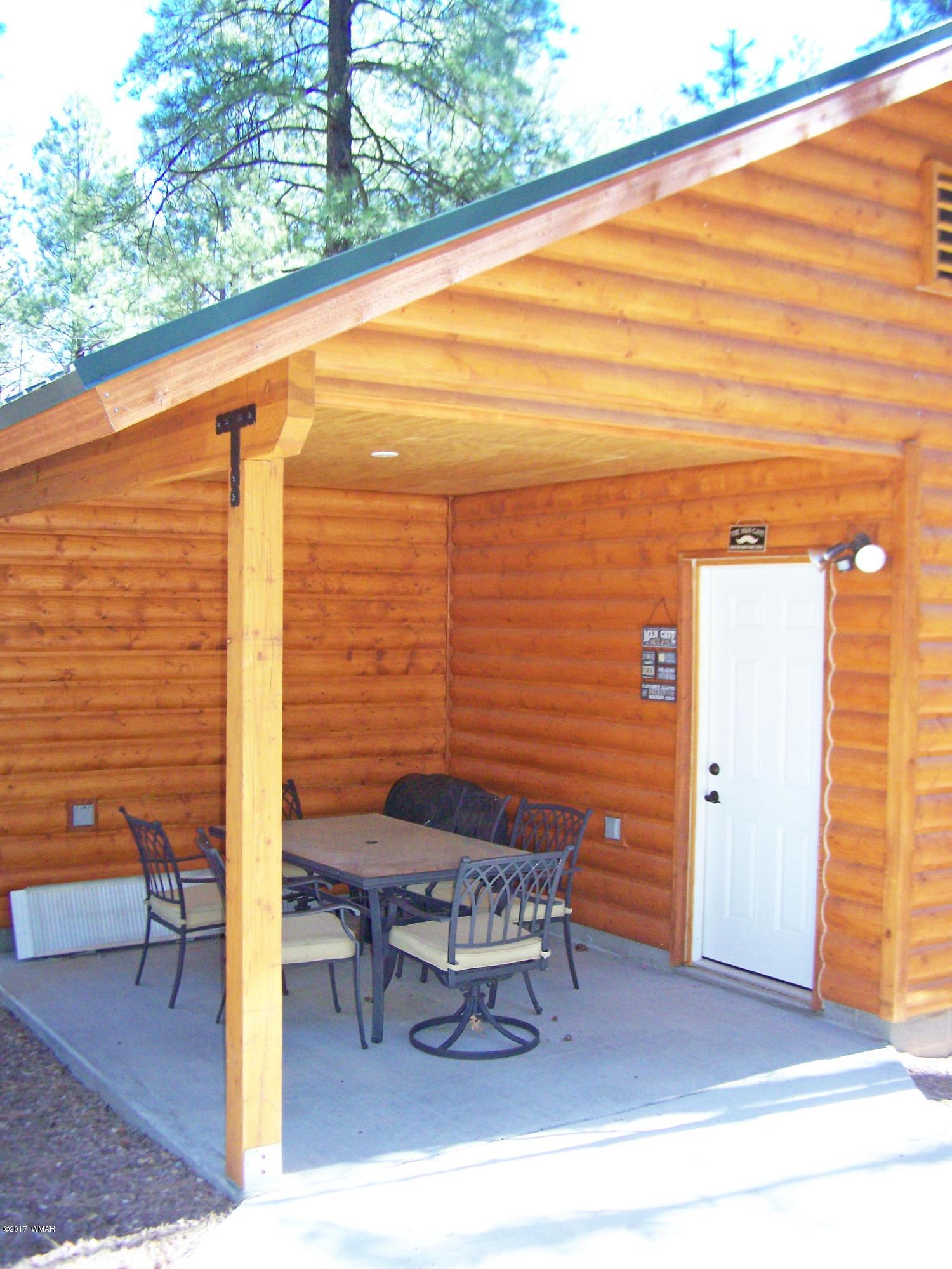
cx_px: 476
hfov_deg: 37.7
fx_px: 1393
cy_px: 634
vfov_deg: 49.0
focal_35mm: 38
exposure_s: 1/160
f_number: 2.8
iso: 160
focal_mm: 6.3
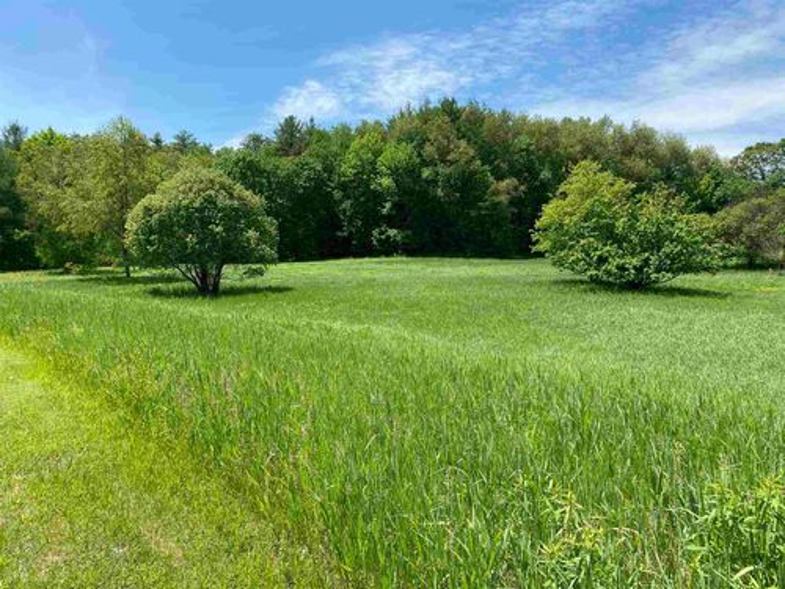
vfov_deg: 53.1
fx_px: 590
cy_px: 294
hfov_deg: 67.3
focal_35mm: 26
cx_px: 392
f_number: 1.8
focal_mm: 4.25
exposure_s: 1/2066
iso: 32
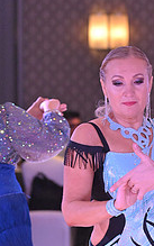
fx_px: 2899
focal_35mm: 432
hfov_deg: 3.0
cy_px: 294
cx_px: 198
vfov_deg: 4.8
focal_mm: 160
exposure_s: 1/400
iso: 5000
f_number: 6.3
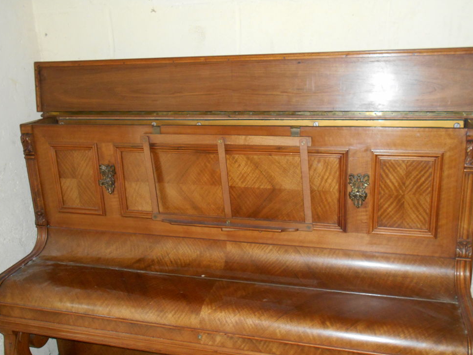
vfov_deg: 40.7
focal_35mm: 35
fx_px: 478
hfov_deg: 52.6
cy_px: 176
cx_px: 237
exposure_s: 1/30
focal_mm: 5.8
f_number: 3.6
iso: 400
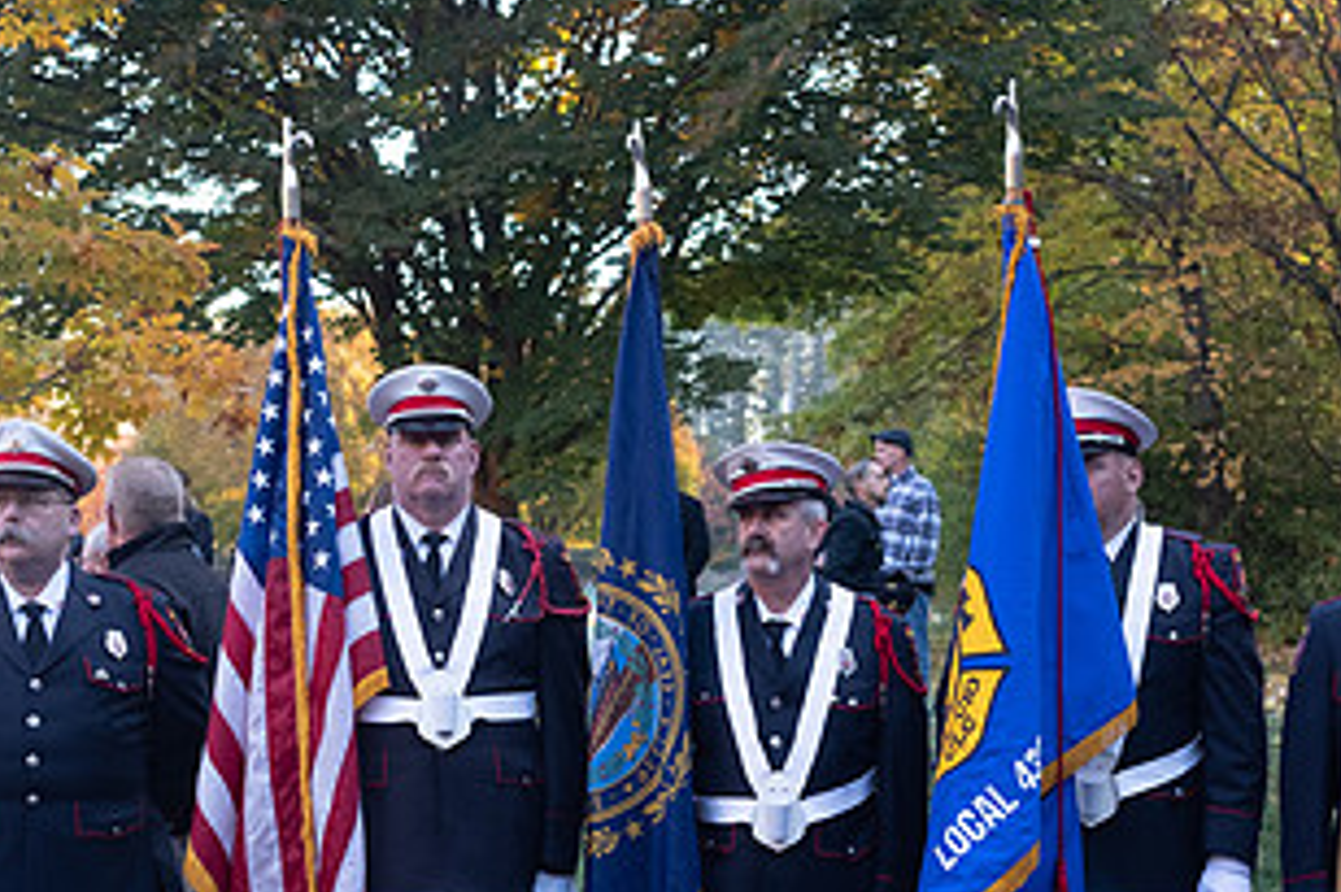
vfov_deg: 20.2
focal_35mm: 66
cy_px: 772
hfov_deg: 30.5
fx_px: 2457
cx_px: 727
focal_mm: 23
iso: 800
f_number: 2.8
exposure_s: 1/640
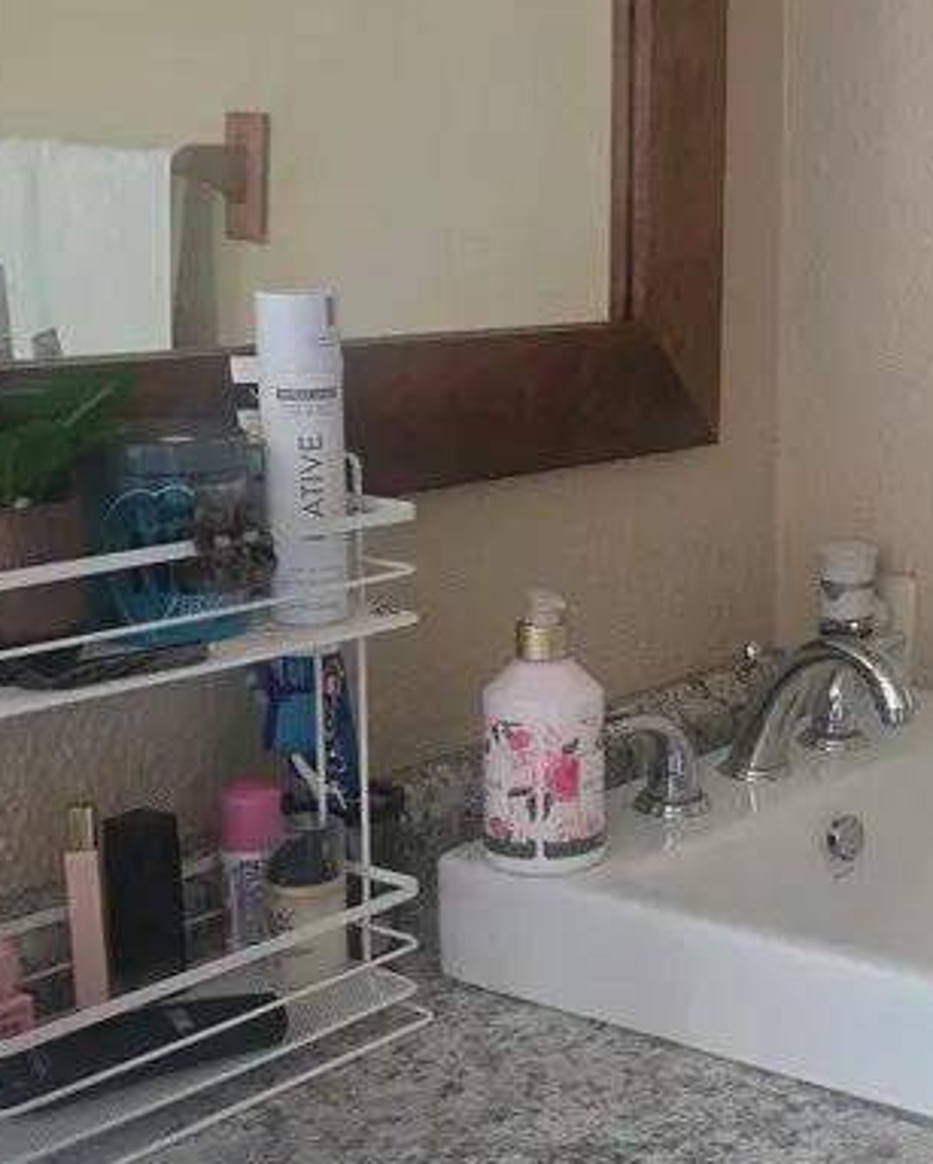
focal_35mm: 60
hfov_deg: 24.5
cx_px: 878
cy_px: 666
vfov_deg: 31.4
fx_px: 2069
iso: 800
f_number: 1.8
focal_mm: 5.4
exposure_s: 1/60
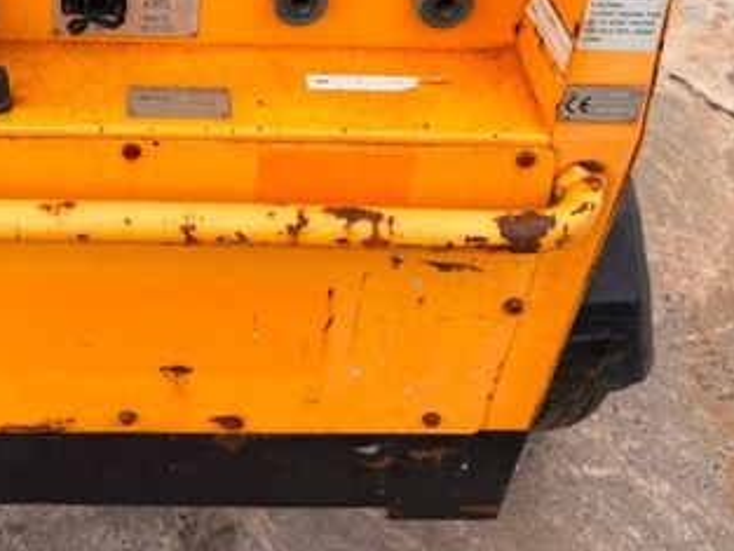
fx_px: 976
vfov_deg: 29.9
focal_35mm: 46
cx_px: 169
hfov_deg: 39.9
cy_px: 30
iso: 80
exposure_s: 1/1812
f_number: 1.78
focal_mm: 6.76
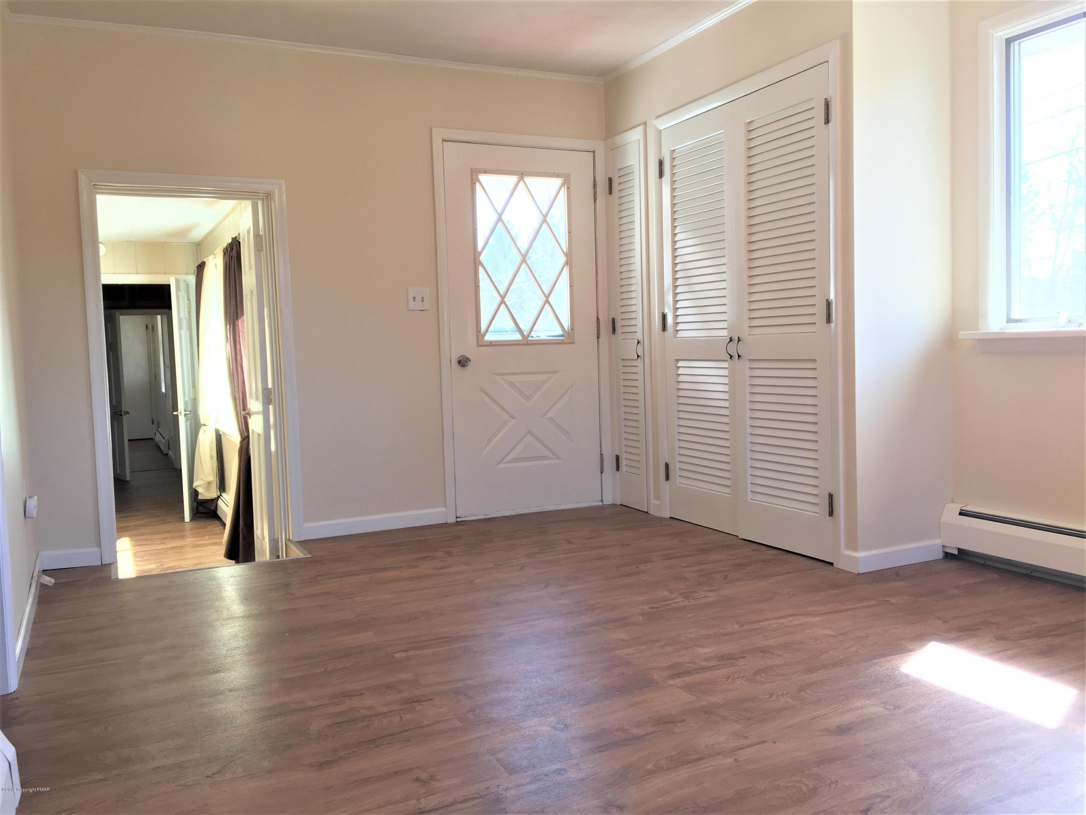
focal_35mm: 29
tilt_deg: -5.2
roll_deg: +0.7
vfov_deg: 48.2
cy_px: 408
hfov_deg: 61.7
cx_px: 543
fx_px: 910
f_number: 2.2
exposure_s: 1/30
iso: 25
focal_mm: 4.15
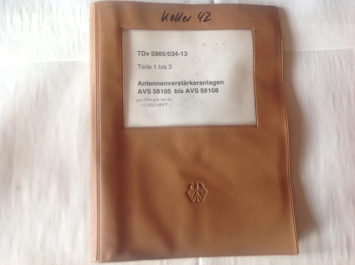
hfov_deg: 52.7
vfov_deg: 40.6
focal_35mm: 35
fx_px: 358
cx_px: 178
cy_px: 132
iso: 50
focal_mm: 4.28
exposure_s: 1/15
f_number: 2.4
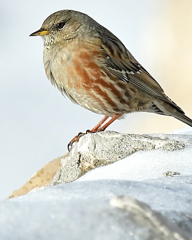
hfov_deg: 0.7
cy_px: 79
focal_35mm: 2065
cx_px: 25
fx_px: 14668
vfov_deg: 0.9
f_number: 11
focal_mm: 500
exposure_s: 1/750
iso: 800
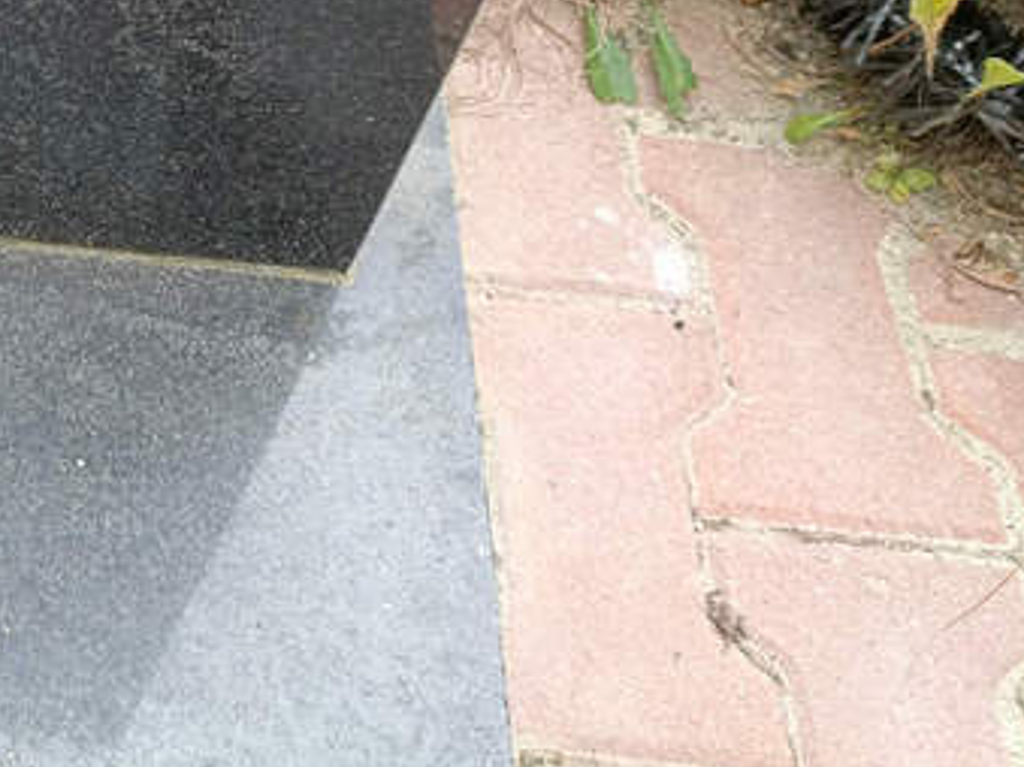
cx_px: -106
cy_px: -133
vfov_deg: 22.9
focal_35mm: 59
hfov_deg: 29.5
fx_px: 1745
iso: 159
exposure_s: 1/100
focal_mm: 4.76
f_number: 1.69
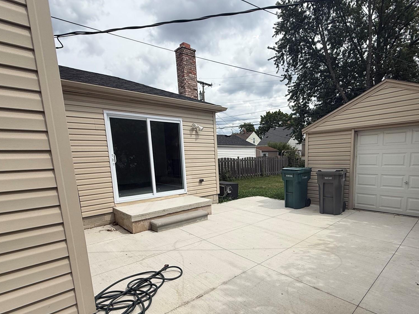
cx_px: 255
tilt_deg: -8.8
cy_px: 190
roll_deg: +1.1
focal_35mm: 19
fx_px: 230
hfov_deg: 83.4
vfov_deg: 68.0
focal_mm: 2.22
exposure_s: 1/2410
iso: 50
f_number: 2.2
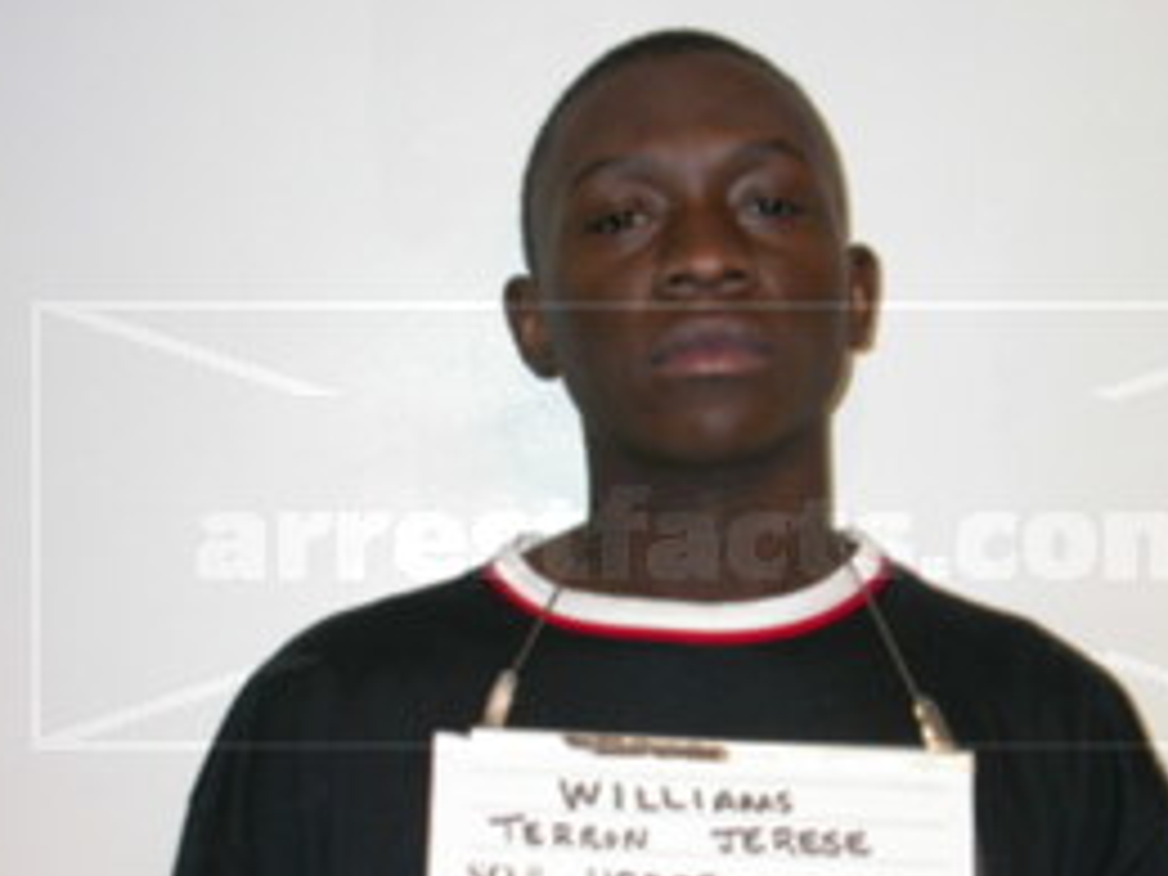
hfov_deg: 23.0
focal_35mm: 85
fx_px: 2868
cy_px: 528
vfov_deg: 17.3
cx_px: 708
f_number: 3.2
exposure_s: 1/60.3
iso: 100
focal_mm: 13.3
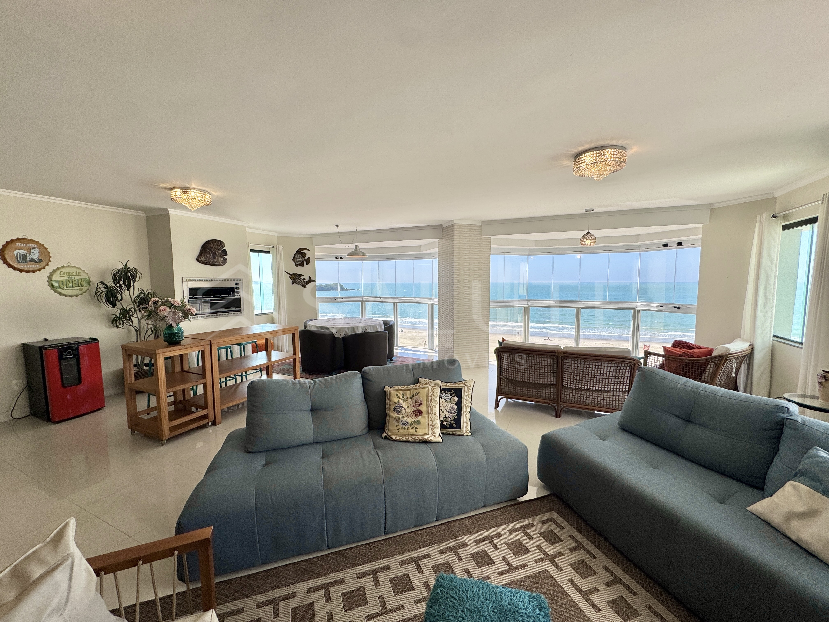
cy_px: 311
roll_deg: +0.2
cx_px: 414
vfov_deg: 85.7
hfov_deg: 102.1
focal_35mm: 14
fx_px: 335
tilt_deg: -5.1
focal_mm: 2.22
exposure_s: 1/347
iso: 40
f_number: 2.2
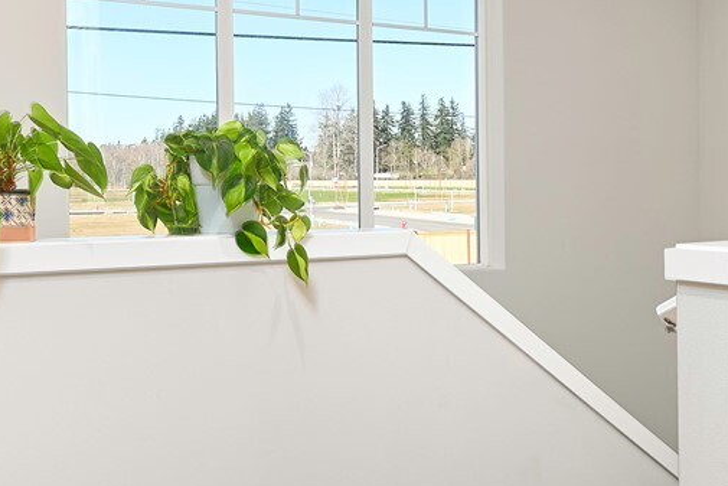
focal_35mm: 47
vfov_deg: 28.6
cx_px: 410
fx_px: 951
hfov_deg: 41.8
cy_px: 190
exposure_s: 1/160
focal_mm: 14
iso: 100
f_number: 7.1
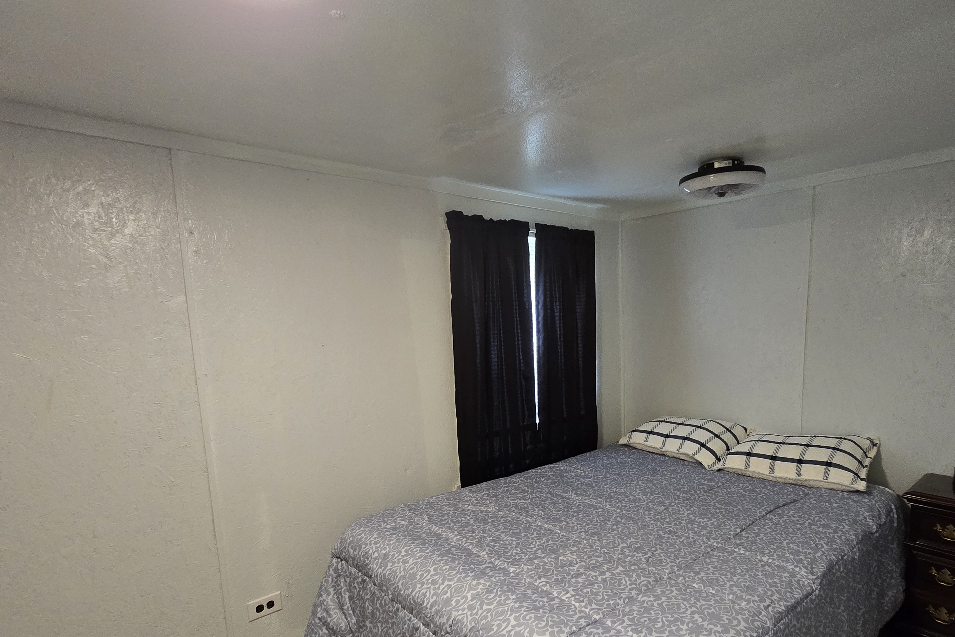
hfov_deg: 89.1
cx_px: 562
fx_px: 477
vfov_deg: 66.8
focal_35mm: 18
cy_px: 379
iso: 400
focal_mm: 2.2
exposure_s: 1/60
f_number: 2.2
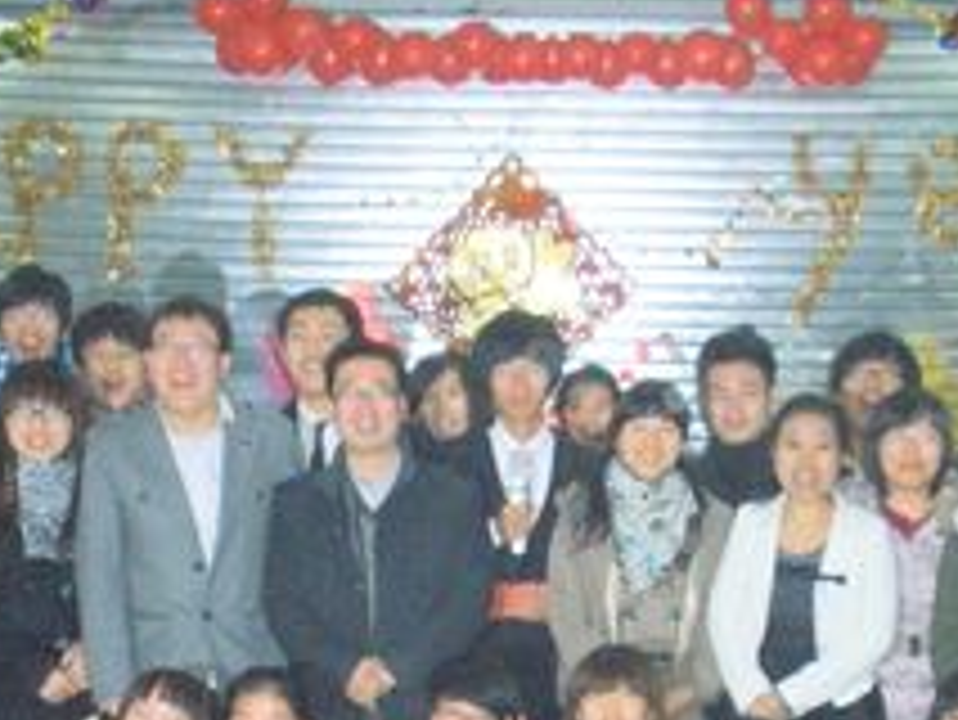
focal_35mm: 73
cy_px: 686
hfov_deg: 26.6
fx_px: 2021
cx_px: 585
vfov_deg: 19.7
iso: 320
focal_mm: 6.6
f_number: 3.5
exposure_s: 1/30
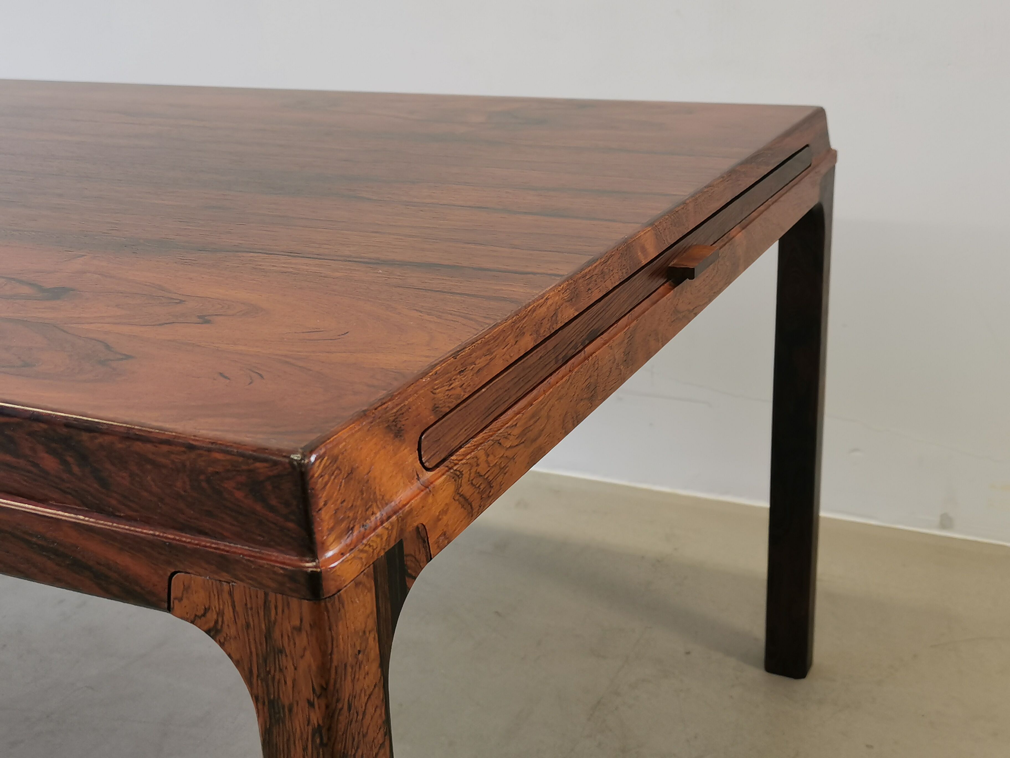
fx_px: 1255
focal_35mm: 43
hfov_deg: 43.9
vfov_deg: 33.6
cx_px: 505
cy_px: 379
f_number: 1.8
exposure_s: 1/100
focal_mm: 5.58
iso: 125
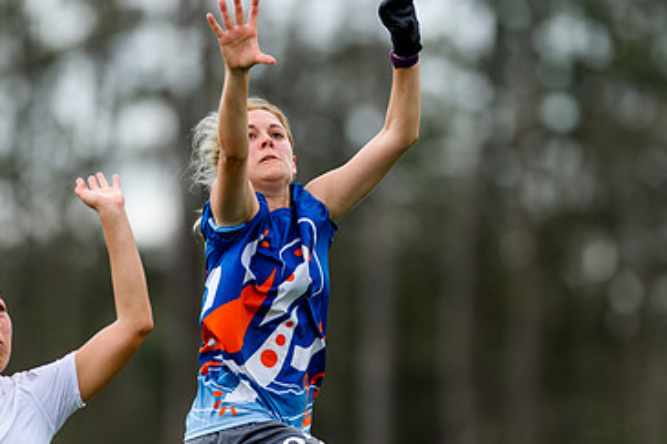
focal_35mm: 502
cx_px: 348
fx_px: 9296
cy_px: 215
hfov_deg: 4.1
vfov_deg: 2.7
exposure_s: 1/1600
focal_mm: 300
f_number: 2.8
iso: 320
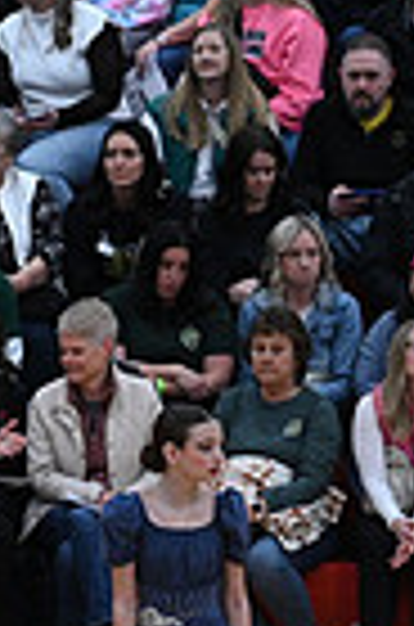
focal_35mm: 481
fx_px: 8338
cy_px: 804
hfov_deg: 2.8
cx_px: -788
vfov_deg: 4.3
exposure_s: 1/400
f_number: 4
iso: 4000
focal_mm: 115
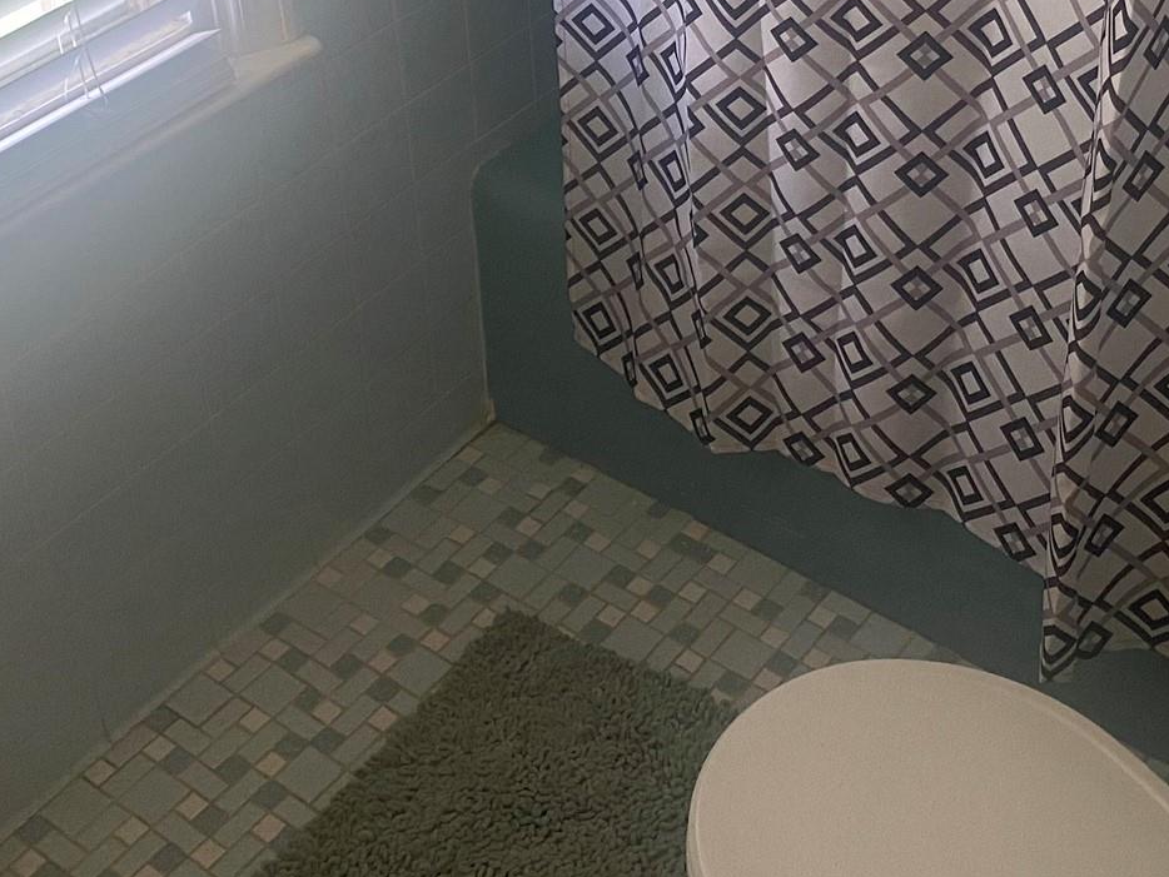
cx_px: 671
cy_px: -40
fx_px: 1925
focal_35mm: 57
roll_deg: +2.5
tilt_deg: -28.0
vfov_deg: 24.3
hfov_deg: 33.7
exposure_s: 1/60
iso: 100
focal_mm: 4.25
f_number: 1.8
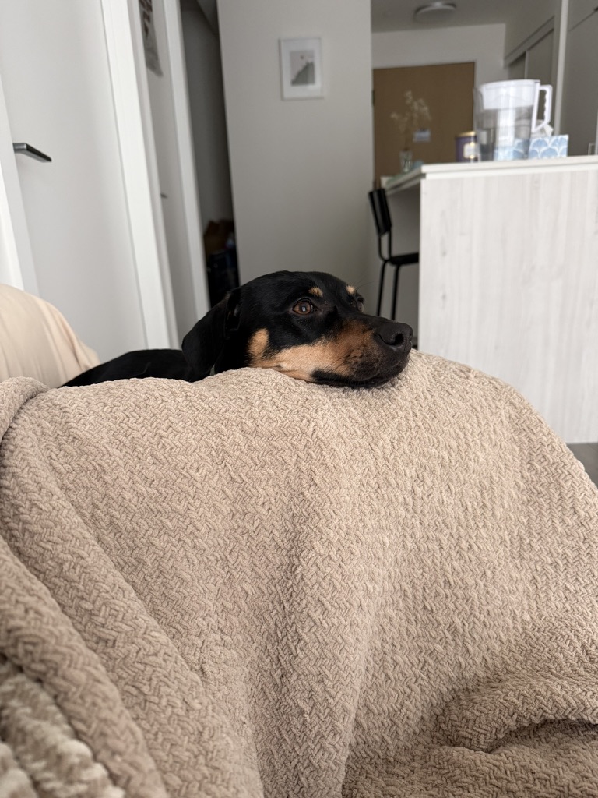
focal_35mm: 24
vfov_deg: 71.6
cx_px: 299
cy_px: 399
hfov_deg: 56.8
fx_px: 553
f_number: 1.78
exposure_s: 1/60
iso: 320
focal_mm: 6.76
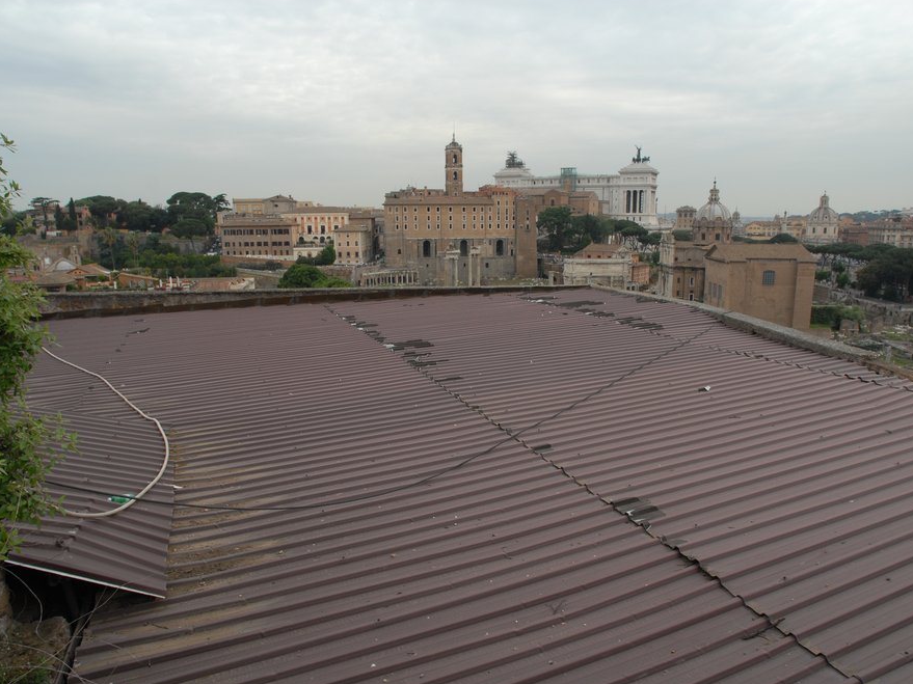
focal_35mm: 23
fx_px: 607
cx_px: 482
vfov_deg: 58.9
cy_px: 344
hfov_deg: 73.9
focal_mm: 14
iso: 200
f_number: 8
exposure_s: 1/250
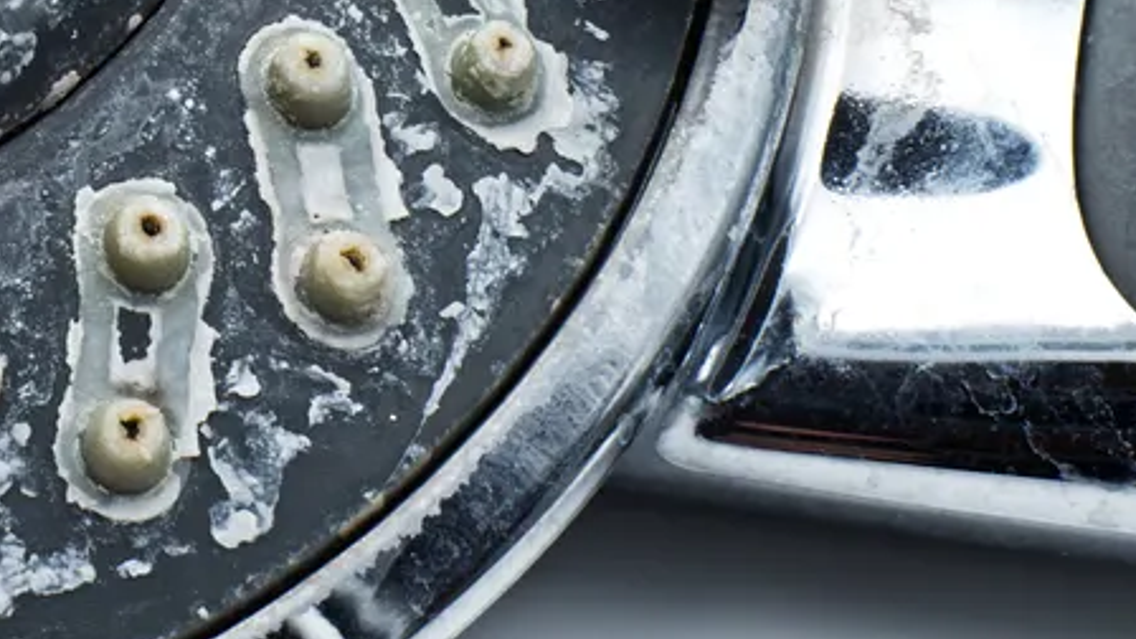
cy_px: -171
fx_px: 4759
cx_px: -172
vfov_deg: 7.6
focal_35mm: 158
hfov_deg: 13.3
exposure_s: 1/5
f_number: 25
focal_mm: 30
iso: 100
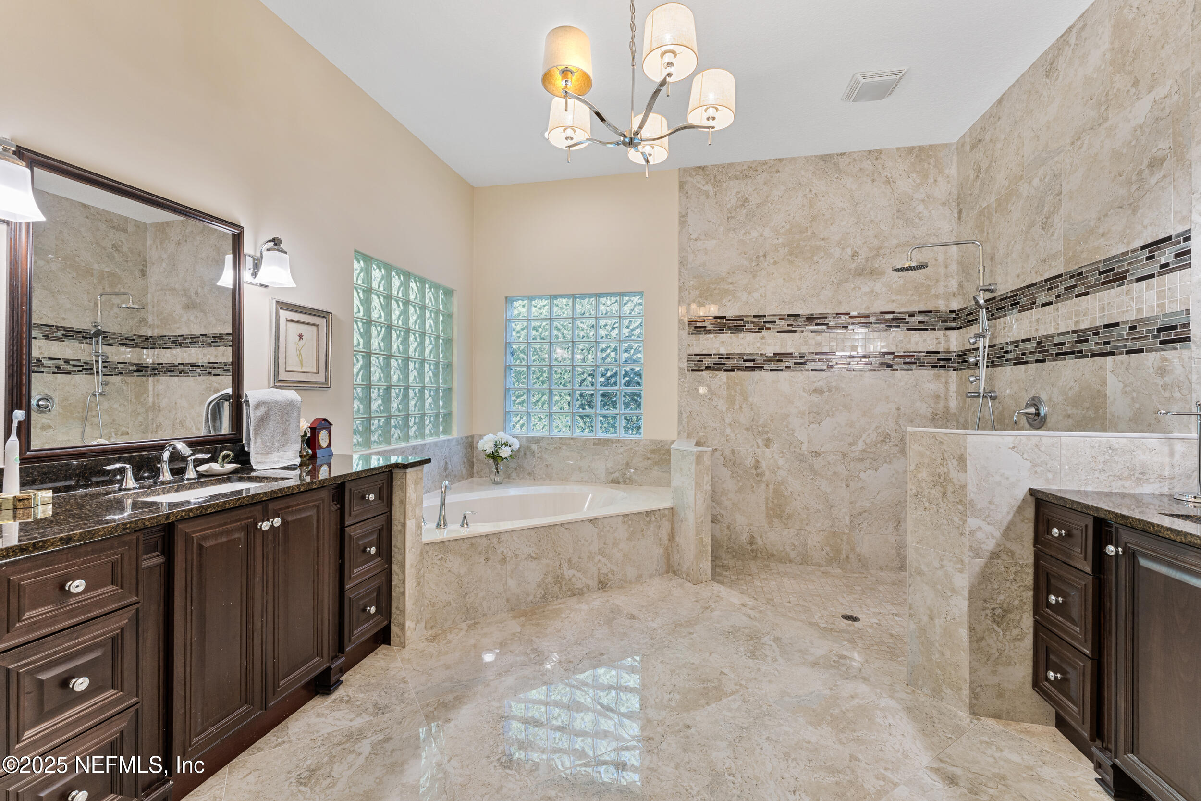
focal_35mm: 15
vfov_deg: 78.1
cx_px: 600
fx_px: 494
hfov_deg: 101.1
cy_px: 400
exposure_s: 1/2.5
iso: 250
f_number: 9
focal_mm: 14.8
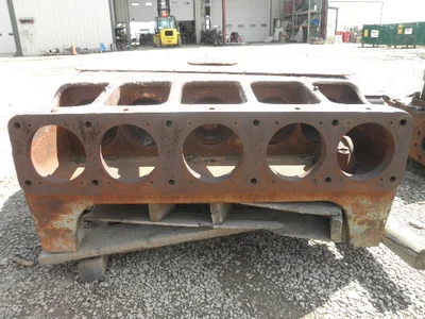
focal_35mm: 28
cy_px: 160
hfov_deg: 63.4
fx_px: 344
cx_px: 212
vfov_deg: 49.7
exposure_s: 1/200
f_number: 3
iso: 64
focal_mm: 5
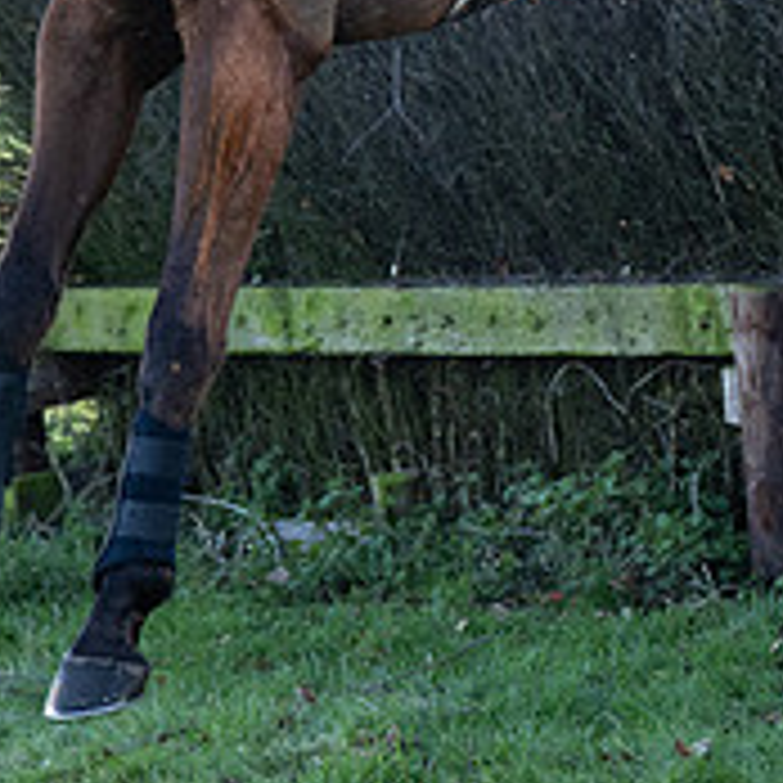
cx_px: 681
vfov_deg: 5.6
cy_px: -96
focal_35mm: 311
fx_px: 7959
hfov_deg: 5.6
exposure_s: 1/1250
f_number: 2.8
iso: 800
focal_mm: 70
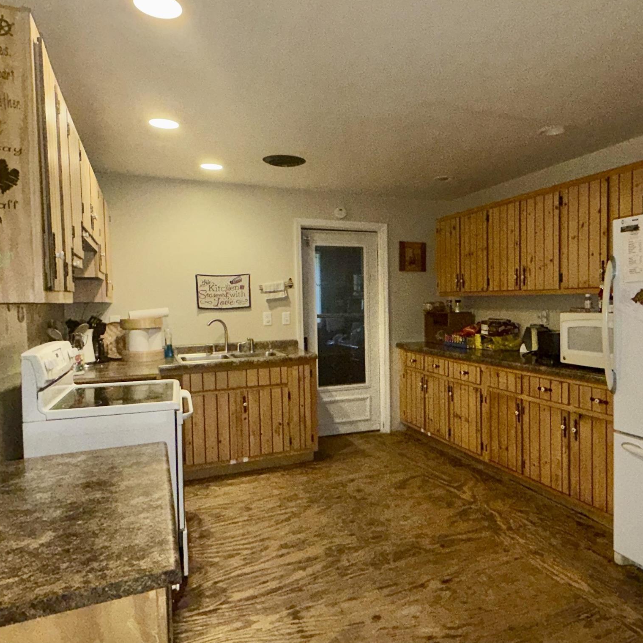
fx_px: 525
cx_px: 400
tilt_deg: -2.8
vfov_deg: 62.9
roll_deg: +0.9
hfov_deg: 62.1
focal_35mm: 25
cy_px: 323
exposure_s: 1/60
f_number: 2.2
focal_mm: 2.22
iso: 250
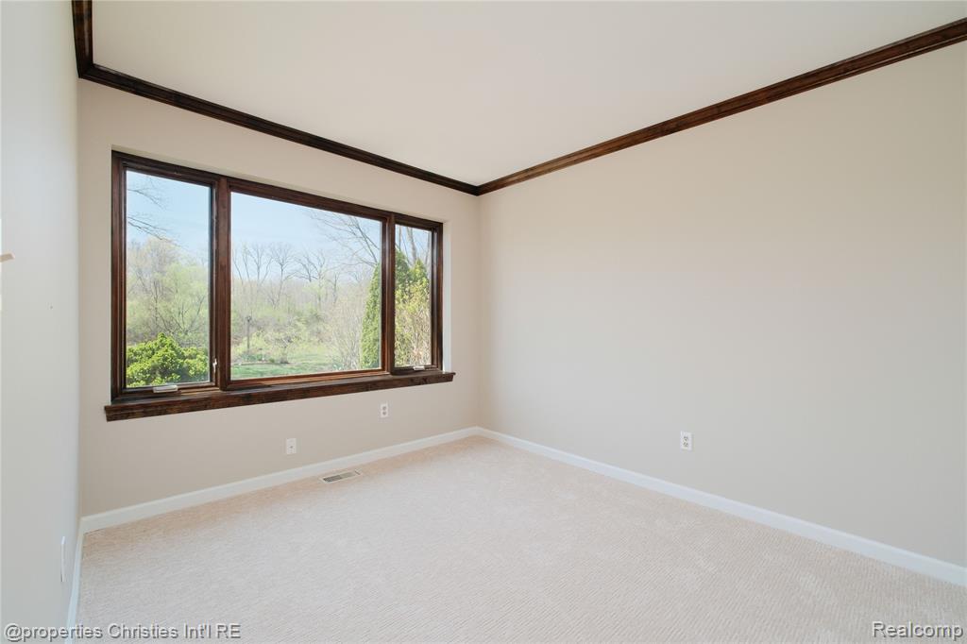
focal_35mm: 15
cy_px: 322
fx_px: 403
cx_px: 484
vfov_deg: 77.3
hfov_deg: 100.4
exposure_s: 1/250
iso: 800
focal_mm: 10
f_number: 6.4
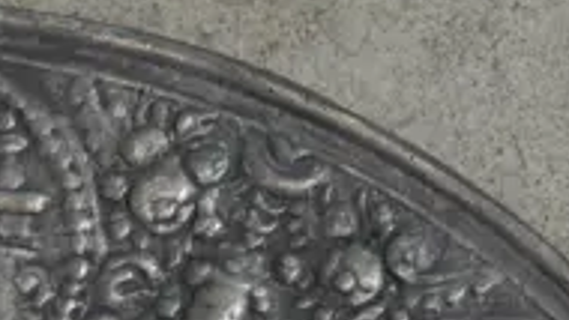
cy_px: 1123
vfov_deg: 3.2
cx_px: -57
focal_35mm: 365
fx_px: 5509
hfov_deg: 5.9
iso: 800
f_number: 5.4
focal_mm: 31
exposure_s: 1/80
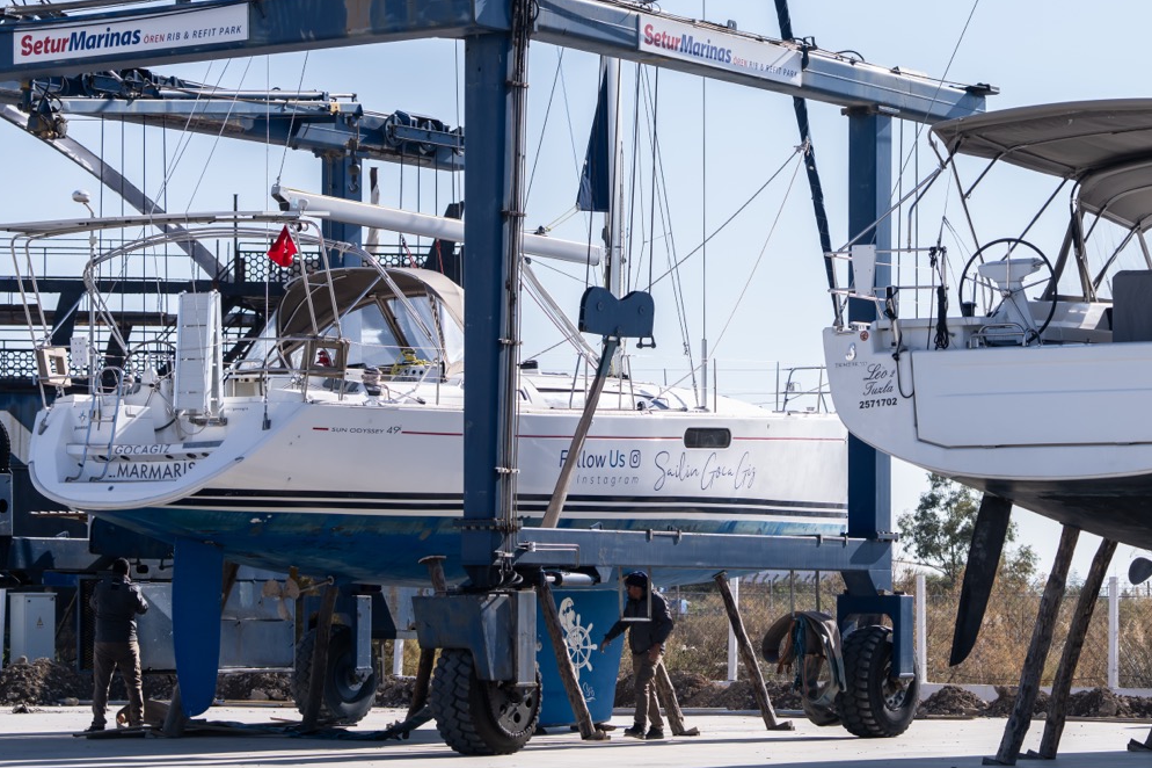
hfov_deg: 17.9
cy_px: 45
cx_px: 783
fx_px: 3647
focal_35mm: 114
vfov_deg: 11.9
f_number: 2.8
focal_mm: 59
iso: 125
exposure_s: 1/1600
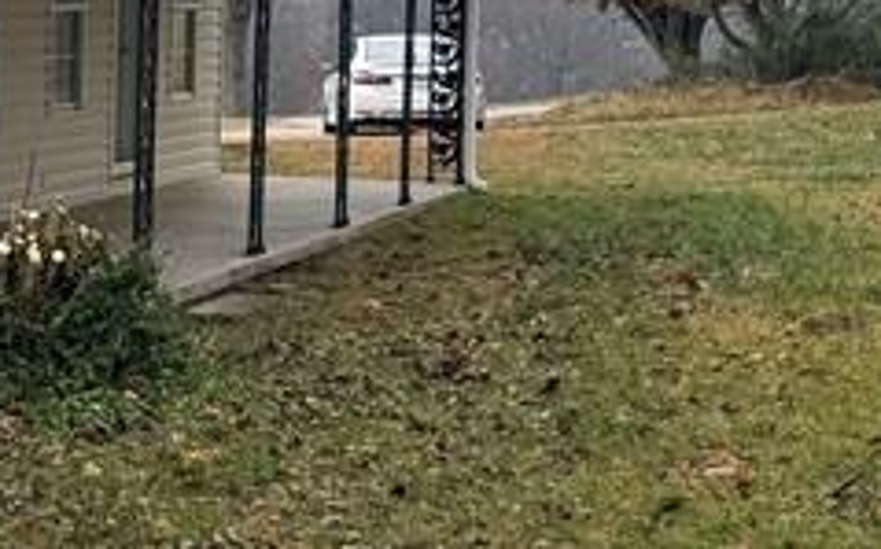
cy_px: 166
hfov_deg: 15.8
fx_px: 2615
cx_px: -781
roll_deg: +0.4
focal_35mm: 109
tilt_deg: -3.4
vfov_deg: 12.0
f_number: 1.78
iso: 80
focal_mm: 6.76
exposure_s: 1/1493
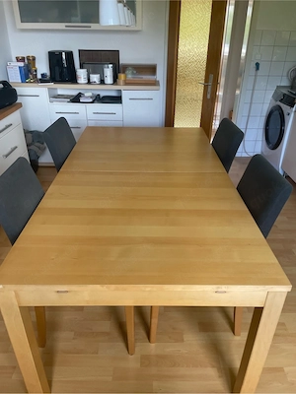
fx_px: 296
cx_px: 148
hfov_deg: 53.1
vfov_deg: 67.3
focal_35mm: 26
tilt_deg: -28.6
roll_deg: -1.2
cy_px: 197
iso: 125
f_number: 1.6
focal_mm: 4.2
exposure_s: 1/121
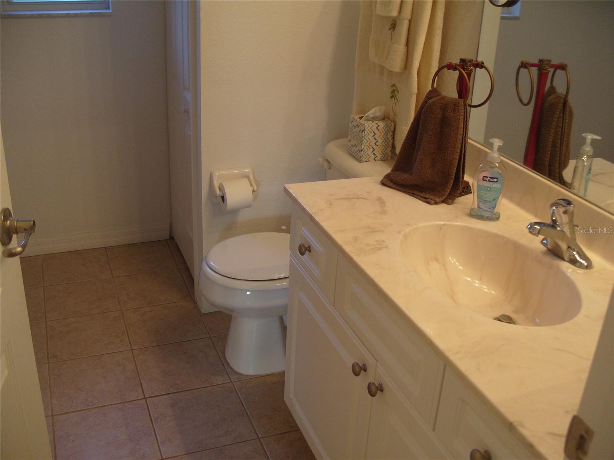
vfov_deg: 40.7
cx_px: 307
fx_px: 621
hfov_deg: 52.6
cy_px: 230
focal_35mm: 35
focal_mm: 7.8
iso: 120
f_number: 2.8
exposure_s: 1/45
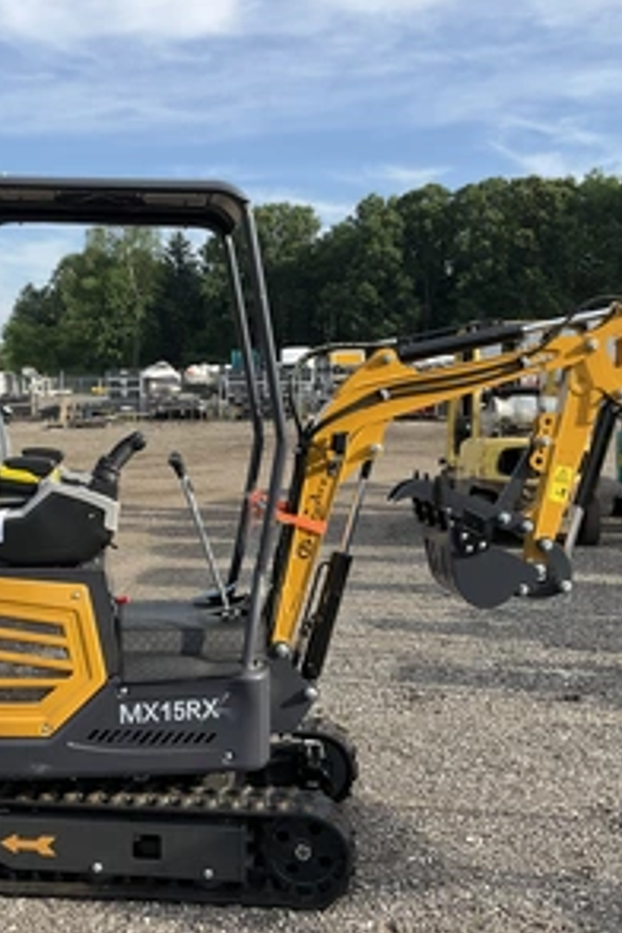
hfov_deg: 32.4
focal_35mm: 41
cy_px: 470
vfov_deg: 47.4
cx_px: 219
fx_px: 1063
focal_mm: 3
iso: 25
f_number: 1.8
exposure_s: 1/962
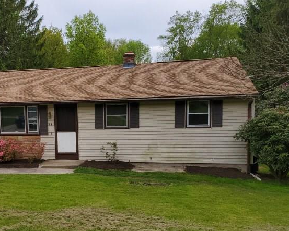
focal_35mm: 39
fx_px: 334
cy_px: 141
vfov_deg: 38.1
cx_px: 91
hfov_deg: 45.9
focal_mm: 4.3
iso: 50
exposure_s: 1/665
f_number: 2.4
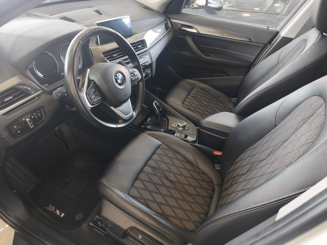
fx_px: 217
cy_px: 122
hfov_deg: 73.9
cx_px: 164
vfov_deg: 58.9
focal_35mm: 23
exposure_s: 1/99.9
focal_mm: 6.45
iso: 250
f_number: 1.62
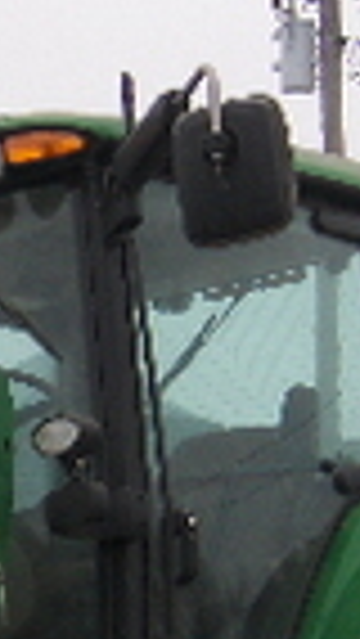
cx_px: -362
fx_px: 2475
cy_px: 554
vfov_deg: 14.6
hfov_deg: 7.9
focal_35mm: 146
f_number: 2.8
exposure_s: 1/123
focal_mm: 7.5
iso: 195
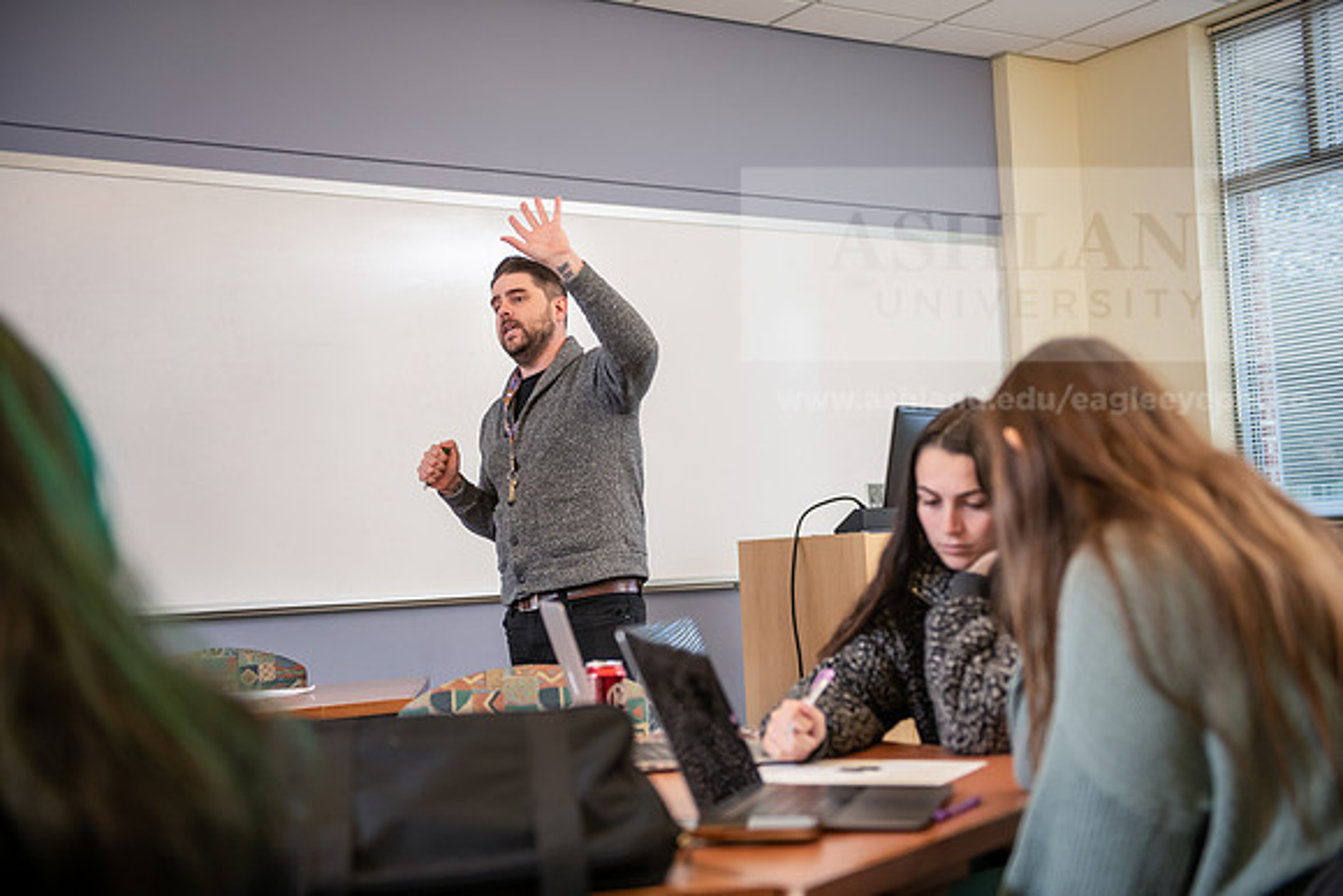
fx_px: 1791
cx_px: 672
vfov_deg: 28.1
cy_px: 448
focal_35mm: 48
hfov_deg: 41.1
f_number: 2.8
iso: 640
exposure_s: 1/200
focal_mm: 48
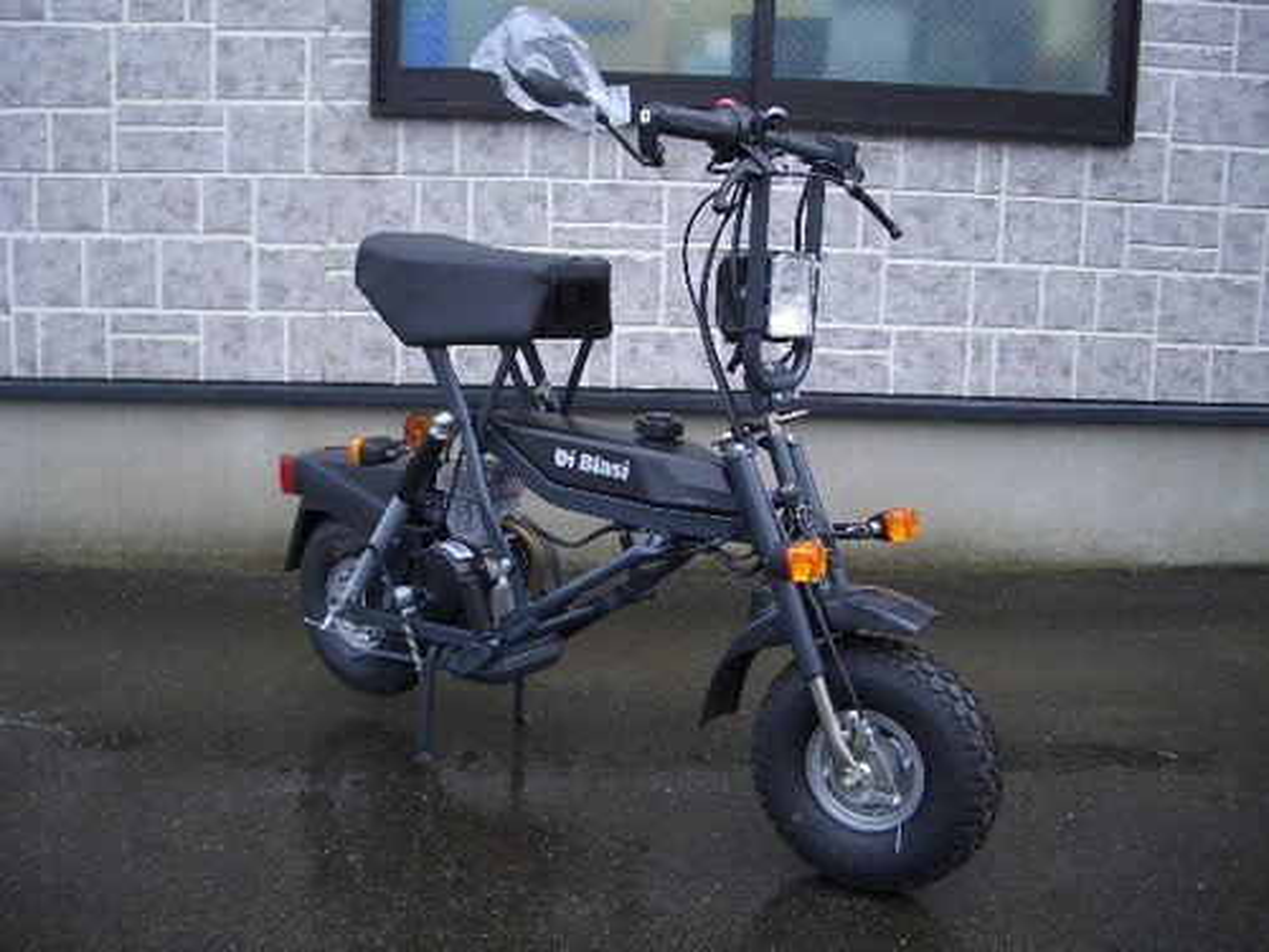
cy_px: 476
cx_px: 634
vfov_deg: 40.7
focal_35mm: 35
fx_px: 1283
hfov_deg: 52.6
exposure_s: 1/250
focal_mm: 5.8
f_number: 2.6
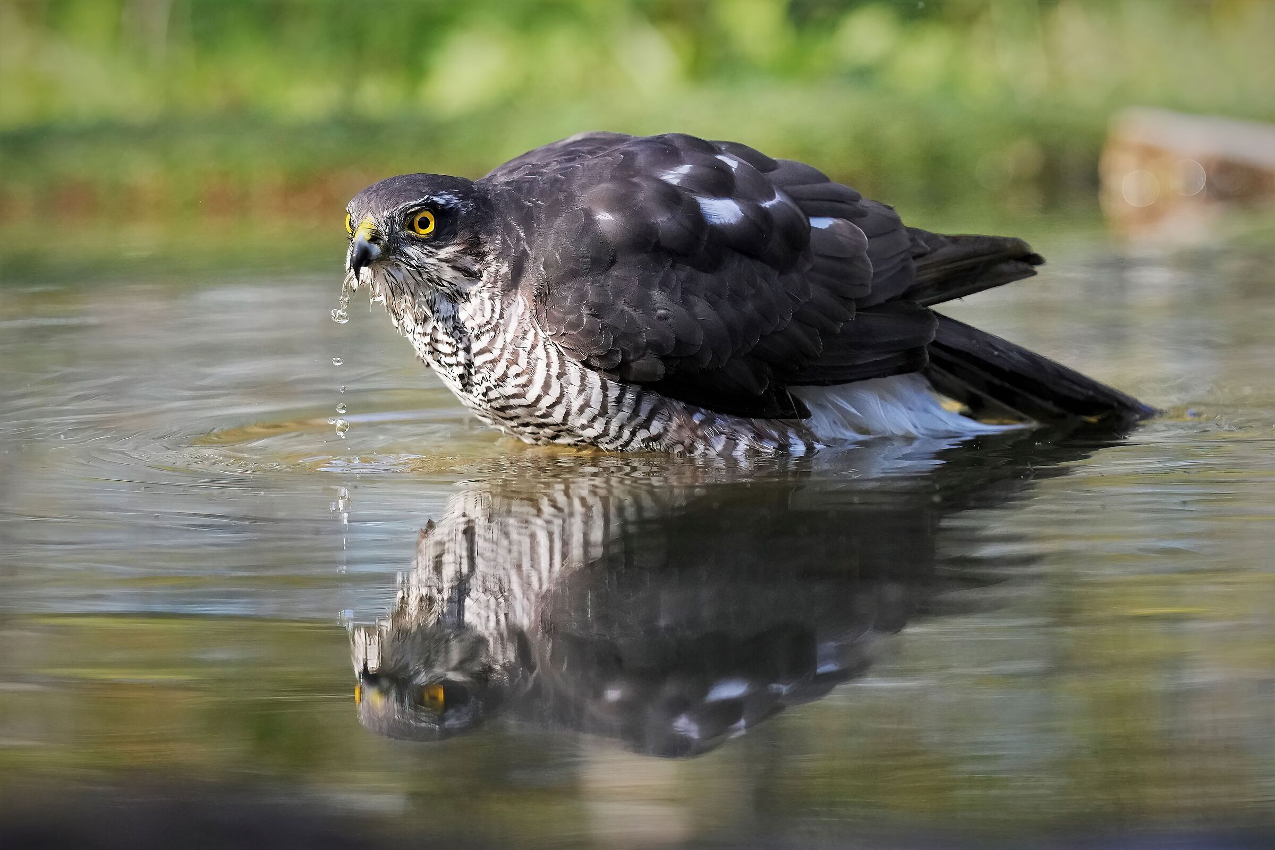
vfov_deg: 9.3
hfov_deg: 14.0
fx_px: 5206
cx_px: 638
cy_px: 425
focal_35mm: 147
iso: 3200
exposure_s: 1/2500
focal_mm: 147
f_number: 4
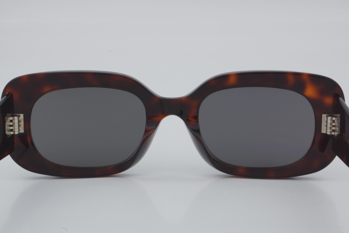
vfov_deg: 16.6
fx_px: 800
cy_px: 116
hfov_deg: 24.6
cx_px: 174
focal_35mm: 82
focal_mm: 55
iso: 100
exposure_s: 1/4
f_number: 32
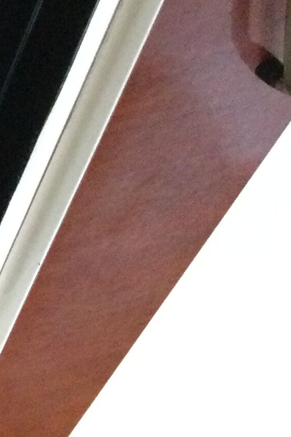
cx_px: -541
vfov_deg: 16.5
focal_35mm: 124
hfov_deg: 9.2
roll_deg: -2.7
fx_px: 1503
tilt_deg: -43.6
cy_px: 188
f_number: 2.4
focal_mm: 3.3
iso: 200
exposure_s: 1/20
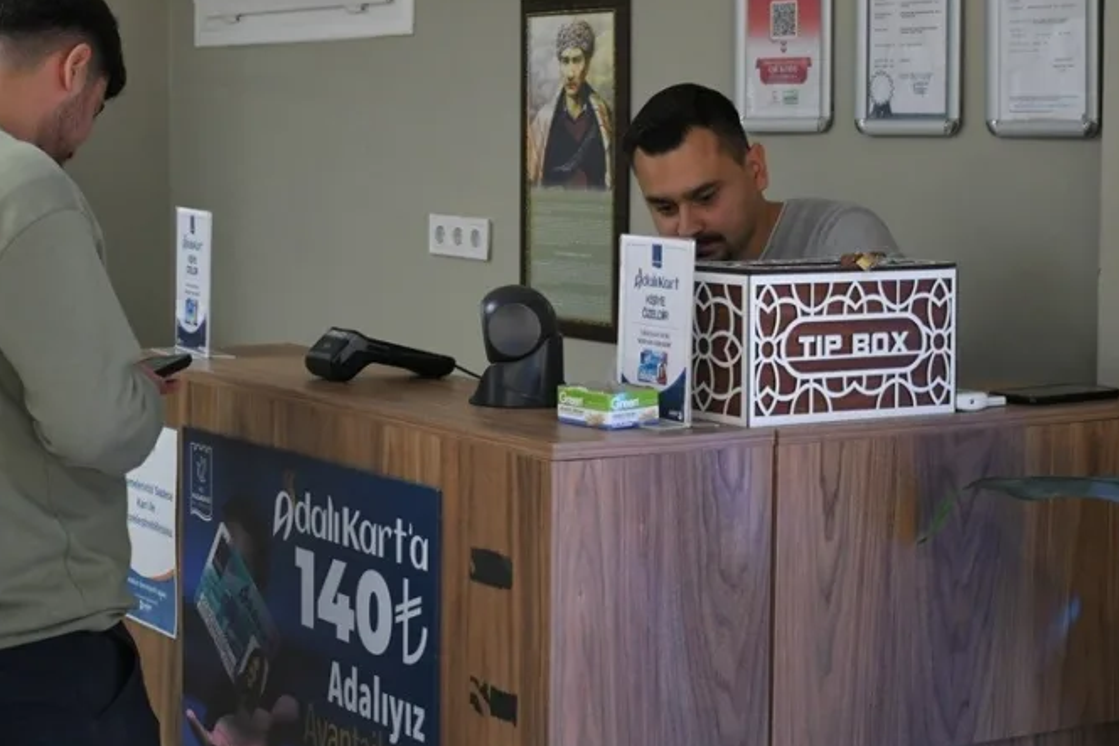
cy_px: 275
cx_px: 477
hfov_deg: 27.3
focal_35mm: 74
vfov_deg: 18.4
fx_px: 2301
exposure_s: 1/250
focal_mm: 32
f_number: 4
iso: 1250
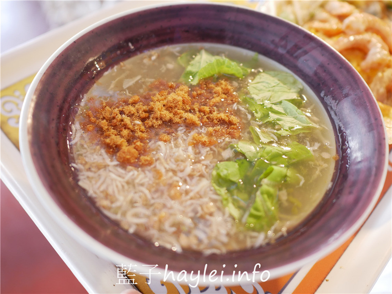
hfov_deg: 60.0
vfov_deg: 46.8
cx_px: 196
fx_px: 340
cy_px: 147
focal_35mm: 30
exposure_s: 1/60
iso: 640
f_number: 1.7
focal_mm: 15
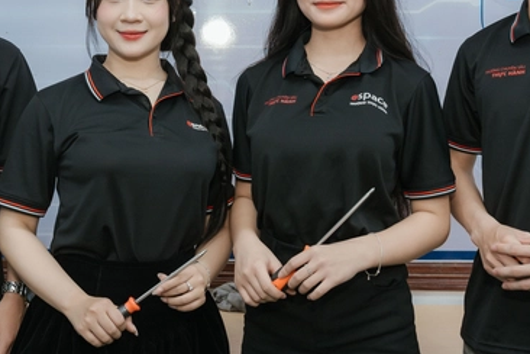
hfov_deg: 33.6
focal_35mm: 59
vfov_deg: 22.6
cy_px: 94
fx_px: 875
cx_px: 207
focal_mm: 27.2
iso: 800
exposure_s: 1/160
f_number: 3.5
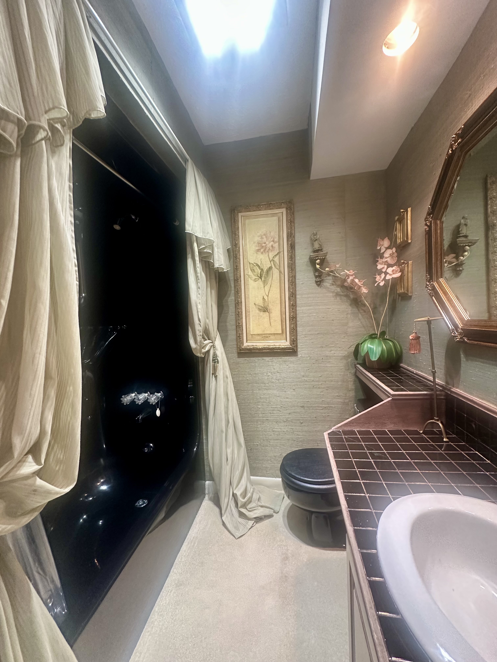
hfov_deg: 85.7
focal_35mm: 14
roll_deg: +2.8
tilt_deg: -1.8
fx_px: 268
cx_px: 248
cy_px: 331
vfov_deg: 102.1
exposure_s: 1/60
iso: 250
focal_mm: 2.22
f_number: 2.2
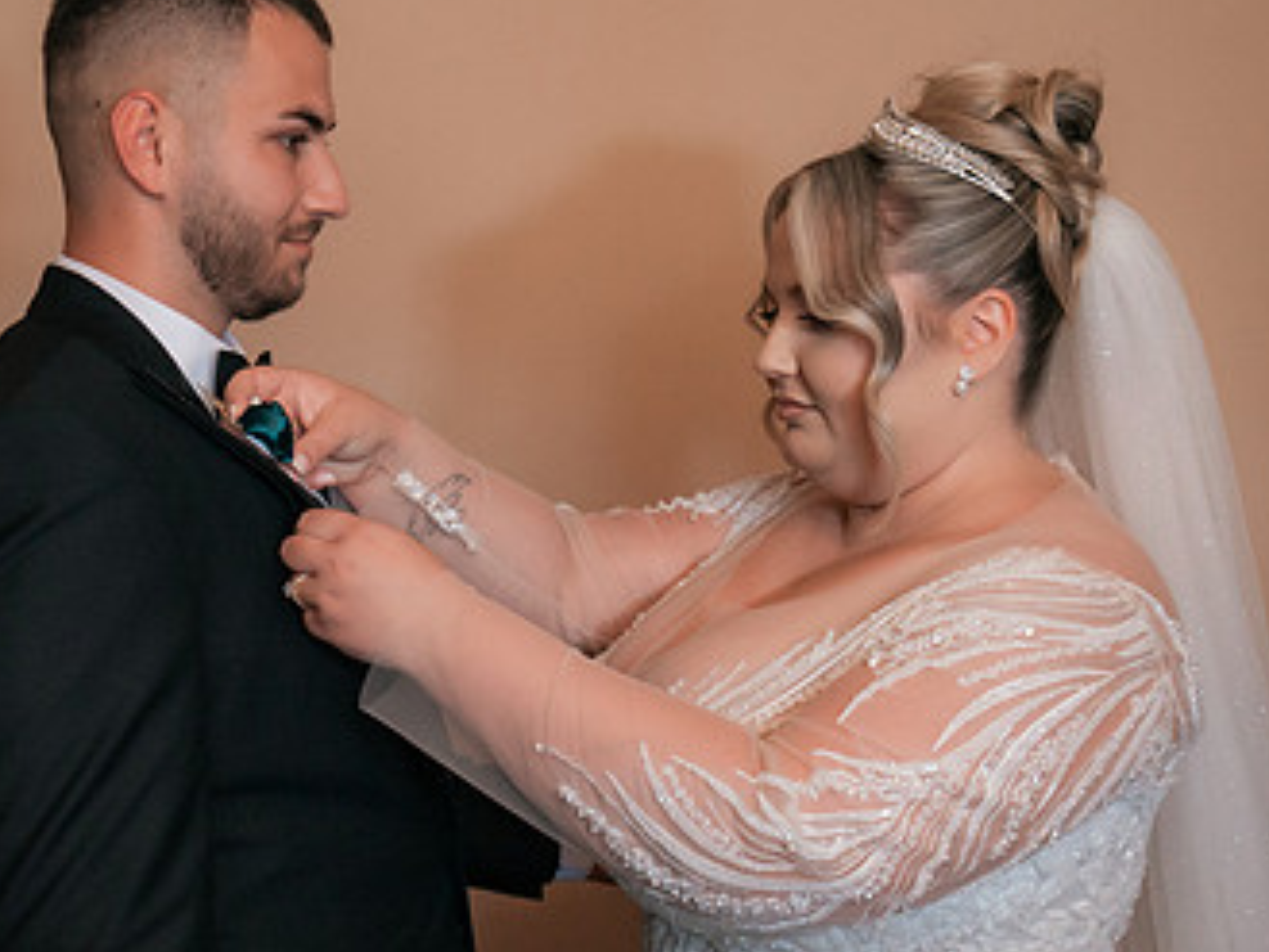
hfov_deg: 34.2
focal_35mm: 56
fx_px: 2054
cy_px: 516
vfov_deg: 26.1
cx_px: 471
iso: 1600
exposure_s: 1/500
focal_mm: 30
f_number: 3.2
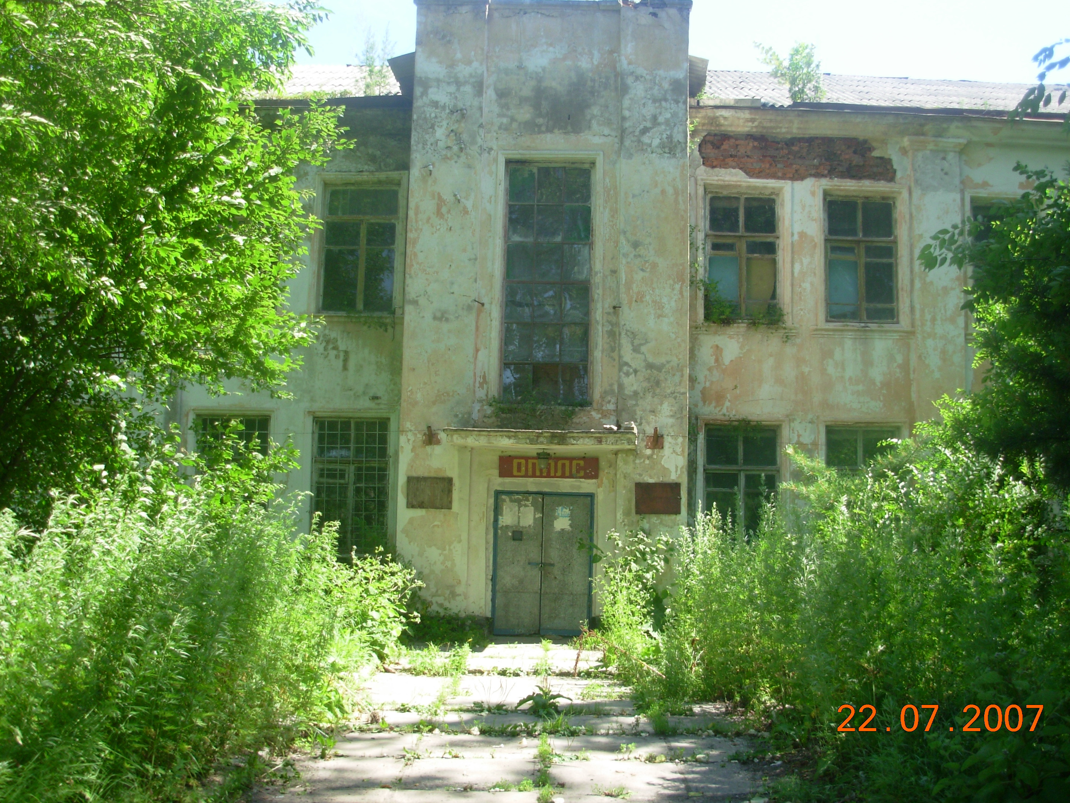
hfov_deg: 49.0
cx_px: 535
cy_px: 402
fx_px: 1175
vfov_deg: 37.7
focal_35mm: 38
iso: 50
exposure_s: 1/242
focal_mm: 6.3
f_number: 2.9
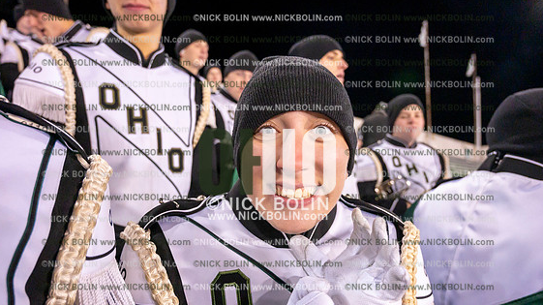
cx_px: 267
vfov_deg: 44.2
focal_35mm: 26
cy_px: 174
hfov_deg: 71.9
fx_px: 374
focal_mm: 24
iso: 5000
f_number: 4.5
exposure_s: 1/640
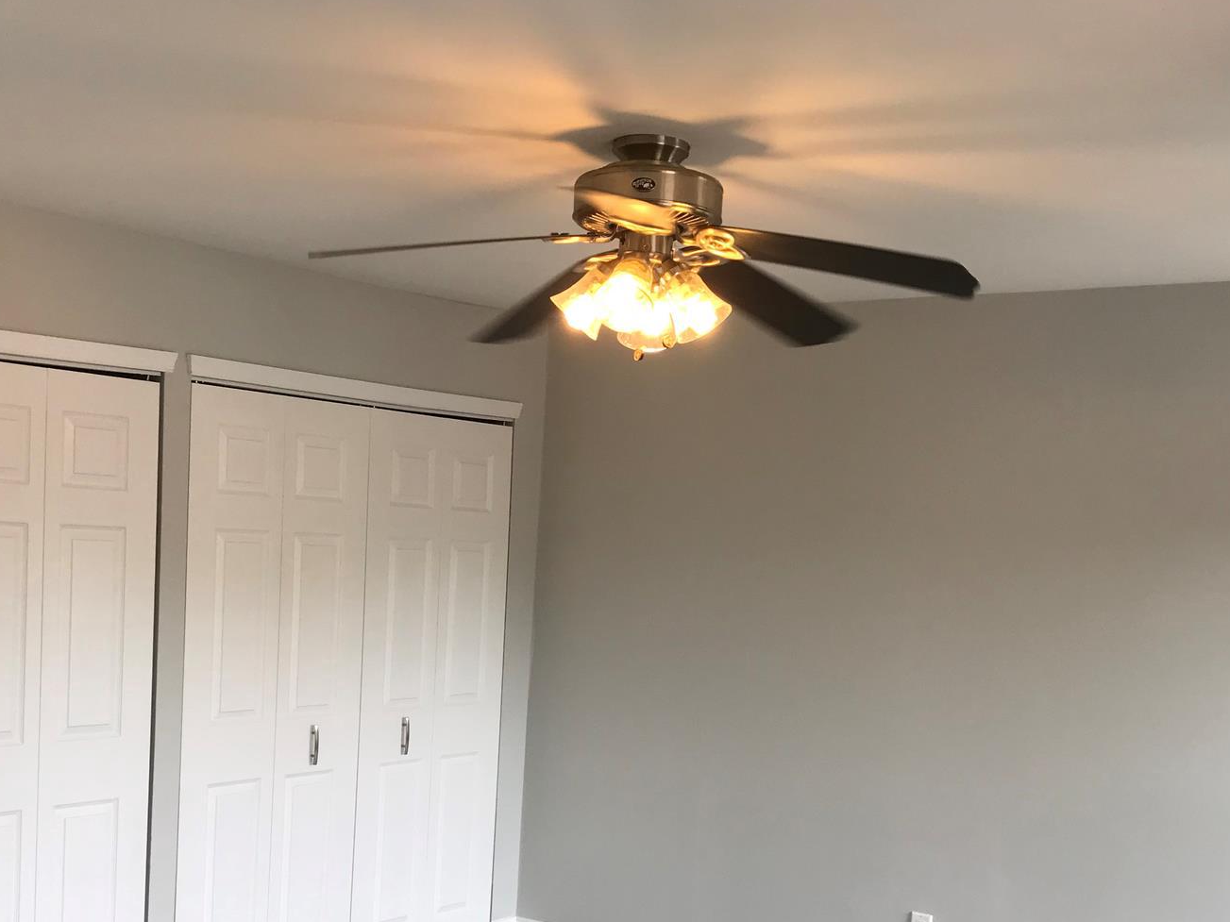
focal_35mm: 44
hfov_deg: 42.9
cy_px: 697
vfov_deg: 32.2
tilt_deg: -5.0
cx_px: 548
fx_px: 1563
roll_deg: -2.1
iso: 32
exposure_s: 1/60
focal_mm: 3.99
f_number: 1.8
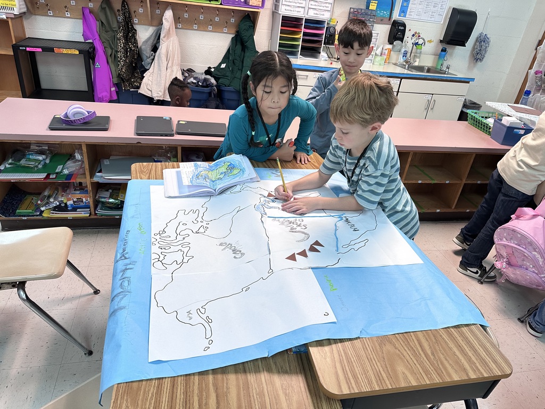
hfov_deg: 71.6
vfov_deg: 56.8
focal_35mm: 24
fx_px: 378
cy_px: 204
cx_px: 272
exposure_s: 1/121
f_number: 1.78
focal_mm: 6.86
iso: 160
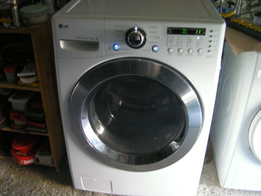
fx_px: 287
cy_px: 98
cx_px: 130
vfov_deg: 37.7
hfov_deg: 49.0
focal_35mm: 38
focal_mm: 6.9
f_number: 3.5
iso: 200
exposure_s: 1/9
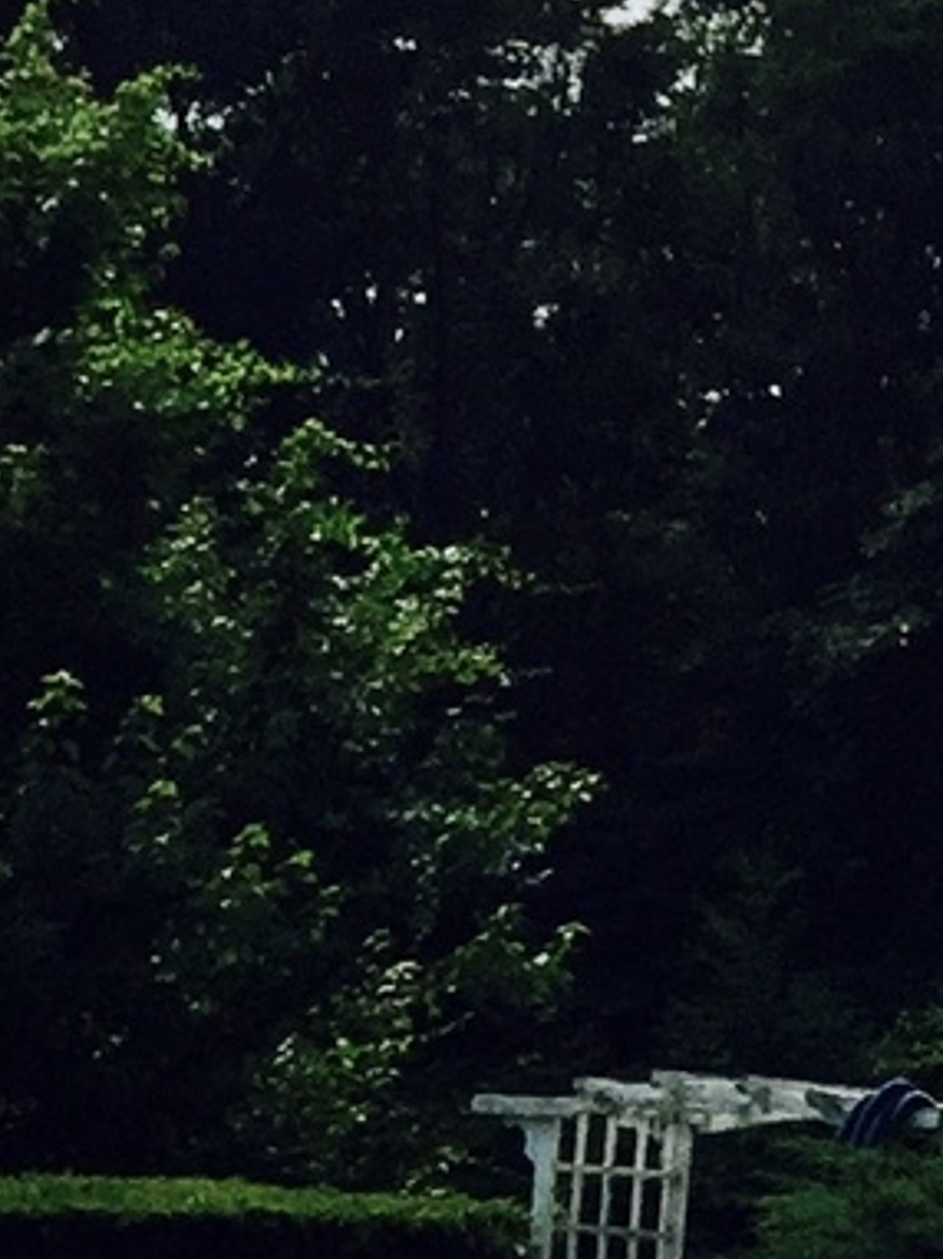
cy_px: 2228
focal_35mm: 175
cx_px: -989
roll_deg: -3.1
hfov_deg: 8.1
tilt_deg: -8.0
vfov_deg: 10.6
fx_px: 6364
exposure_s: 1/3597
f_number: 2.2
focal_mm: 4.15
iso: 32
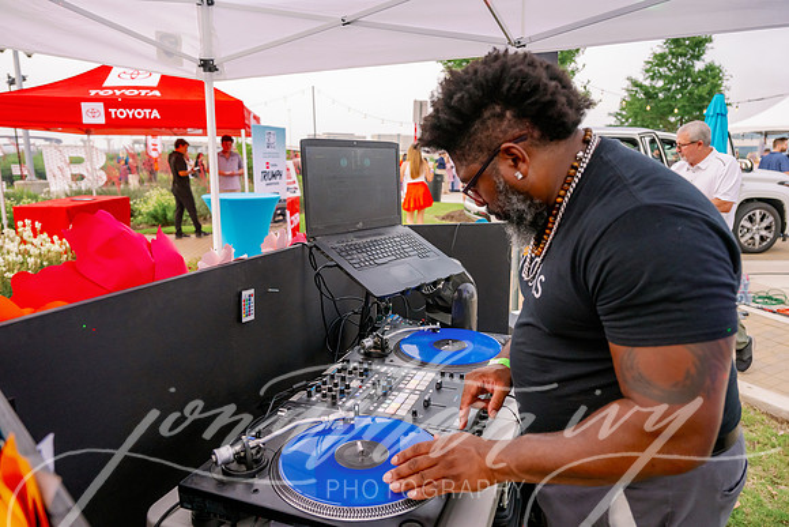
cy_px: 264
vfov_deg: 53.2
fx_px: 526
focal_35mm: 24
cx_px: 394
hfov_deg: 73.7
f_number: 3.5
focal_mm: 24
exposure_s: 1/2000
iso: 1600
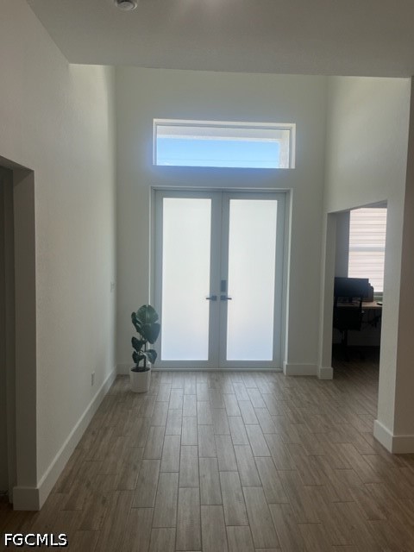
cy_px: 276
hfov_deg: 53.1
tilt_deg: -2.6
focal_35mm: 26
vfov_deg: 67.3
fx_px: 415
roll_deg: -0.8
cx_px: 207
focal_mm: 5.1
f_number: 1.6
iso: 50
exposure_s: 1/413
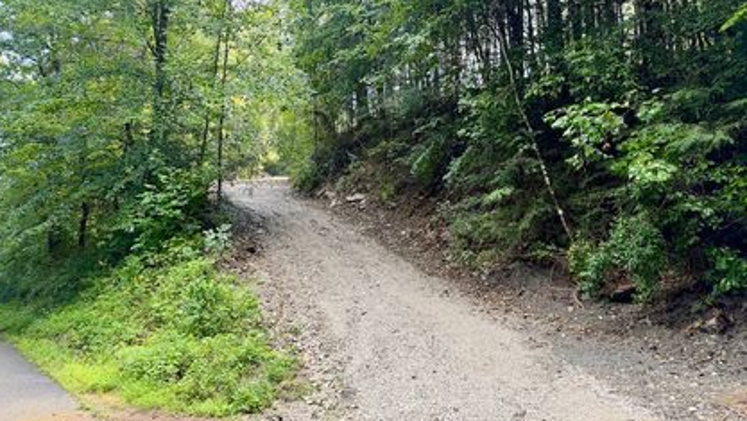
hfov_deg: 69.8
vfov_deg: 42.7
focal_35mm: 27
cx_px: 366
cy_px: 164
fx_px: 535
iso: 100
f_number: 1.78
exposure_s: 1/368
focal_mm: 6.76
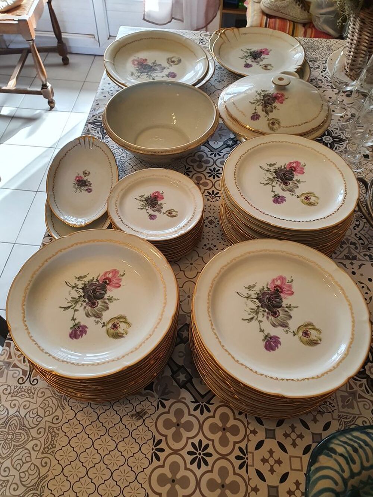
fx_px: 373
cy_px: 248
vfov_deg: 67.3
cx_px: 186
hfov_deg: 53.1
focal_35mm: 26
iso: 200
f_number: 2.4
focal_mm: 4.32
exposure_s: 1/100
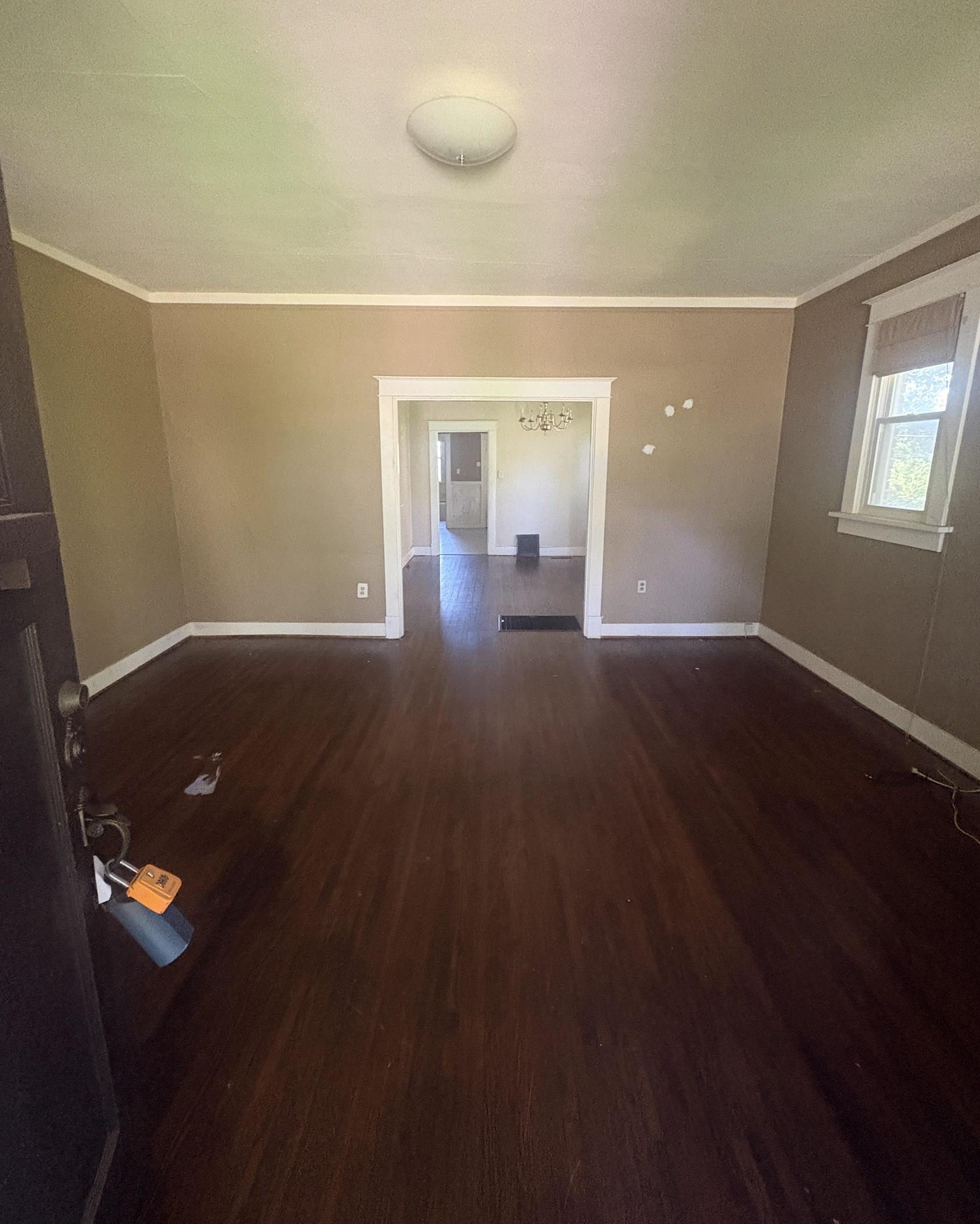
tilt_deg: -10.6
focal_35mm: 15
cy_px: 567
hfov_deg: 84.0
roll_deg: -0.1
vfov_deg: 96.6
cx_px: 494
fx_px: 544
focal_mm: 2.22
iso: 800
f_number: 2.2
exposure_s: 1/58
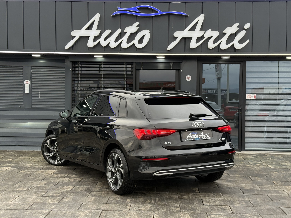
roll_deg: -0.6
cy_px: 109
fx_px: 404
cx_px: 146
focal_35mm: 48
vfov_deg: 30.3
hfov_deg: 39.7
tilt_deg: -1.1
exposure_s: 1/232
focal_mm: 6.76
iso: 125
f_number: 1.78
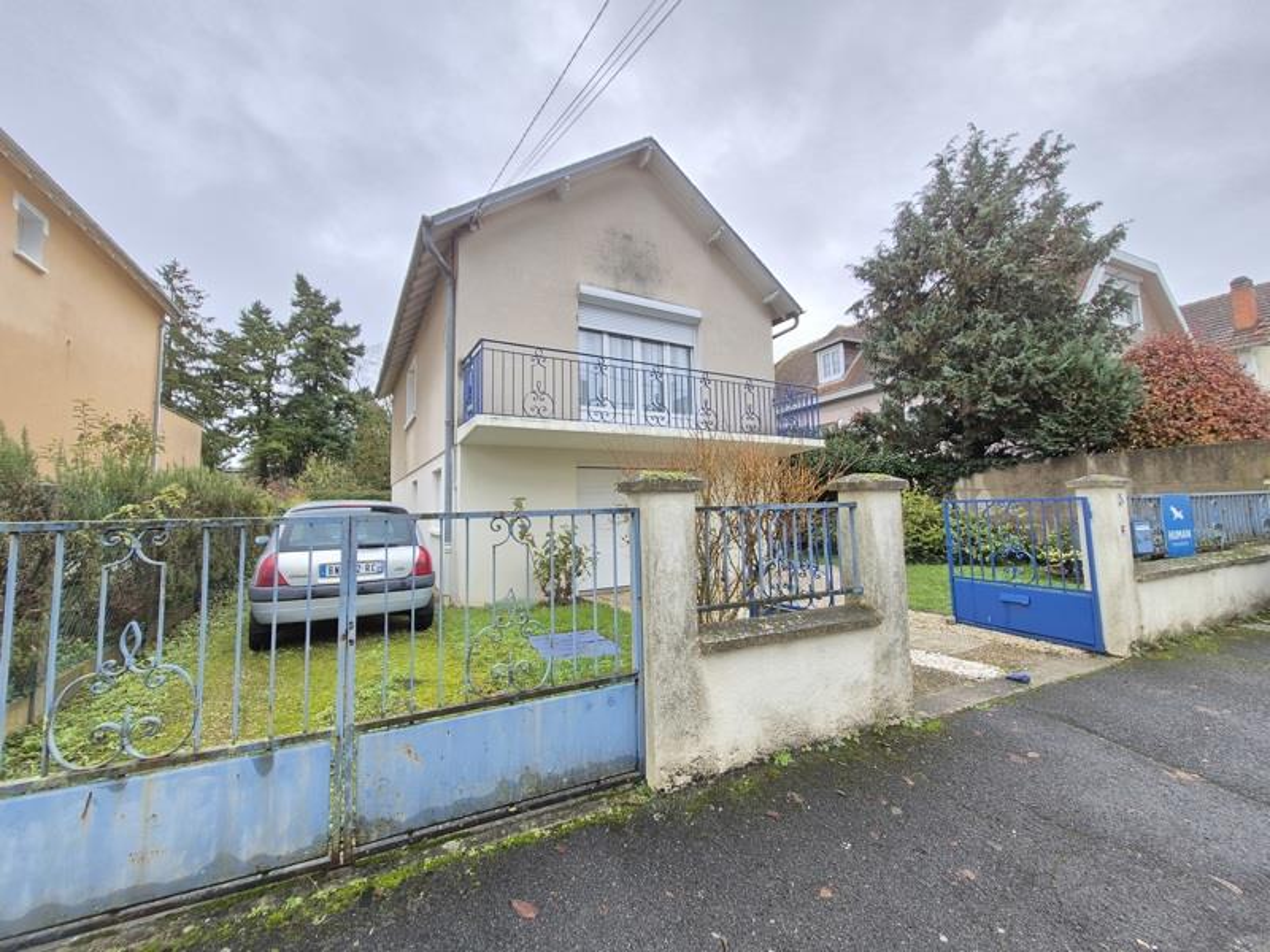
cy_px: 476
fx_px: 477
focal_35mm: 13
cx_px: 635
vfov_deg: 89.9
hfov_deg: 106.2
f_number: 2.2
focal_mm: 1.74
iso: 80
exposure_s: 1/100
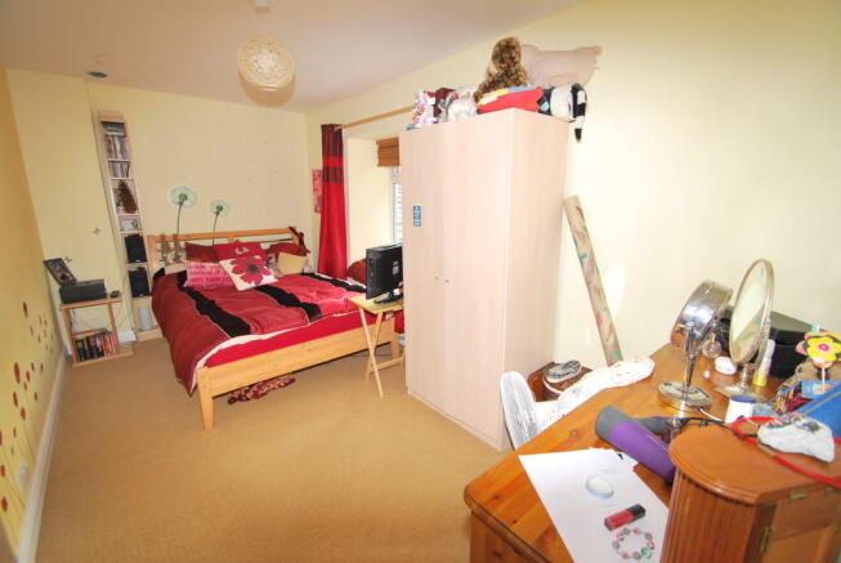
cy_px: 282
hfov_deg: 100.3
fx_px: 351
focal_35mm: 15
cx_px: 420
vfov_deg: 77.5
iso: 200
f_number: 4
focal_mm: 10
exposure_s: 1/60
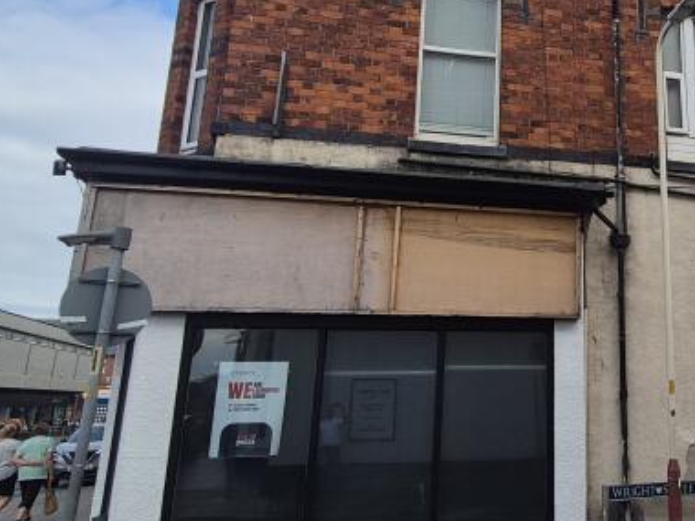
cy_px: 168
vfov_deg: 40.1
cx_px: 616
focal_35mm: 35
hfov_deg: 47.6
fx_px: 703
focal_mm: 2.2
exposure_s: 1/2344
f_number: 2.2
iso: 50
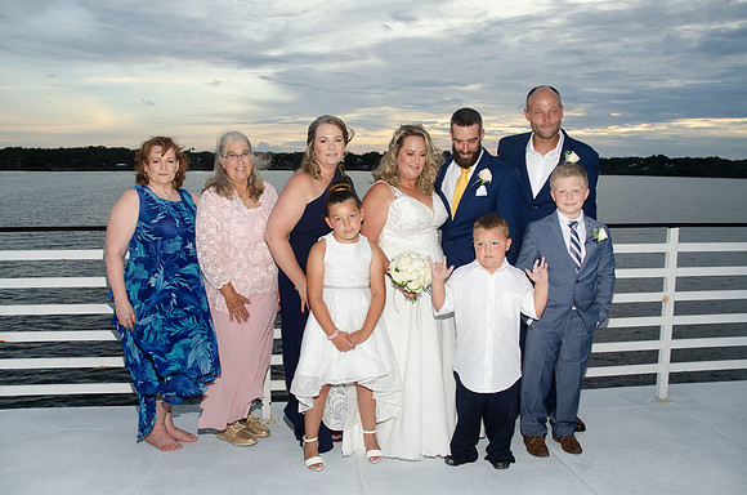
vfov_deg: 47.7
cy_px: 248
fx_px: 559
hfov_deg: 67.5
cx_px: 374
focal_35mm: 27
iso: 200
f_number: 5.6
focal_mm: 18
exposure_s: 1/125
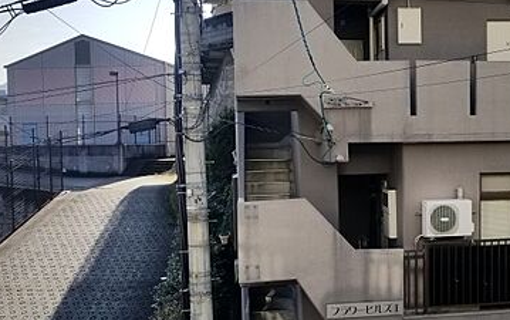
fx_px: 640
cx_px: 341
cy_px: 168
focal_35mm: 46
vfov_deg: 28.0
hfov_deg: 42.9
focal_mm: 4.25
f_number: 1.7
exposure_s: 1/4056
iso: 50
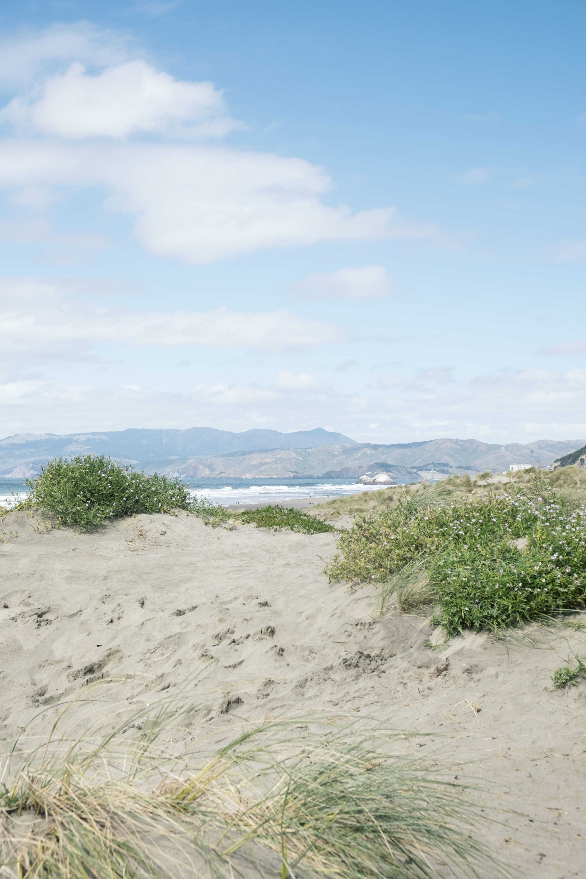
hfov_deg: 27.5
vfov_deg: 40.3
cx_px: 293
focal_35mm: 49
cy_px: 440
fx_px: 1196
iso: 200
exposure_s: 1/400
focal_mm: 32.9
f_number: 7.1
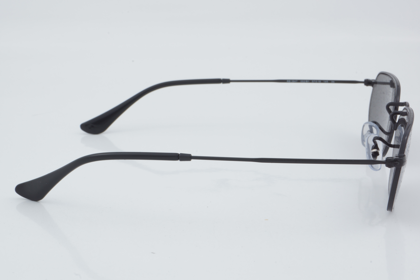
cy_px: 140
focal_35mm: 75
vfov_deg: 18.2
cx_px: 210
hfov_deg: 27.0
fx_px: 875
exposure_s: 1/4
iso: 100
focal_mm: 50
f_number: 29
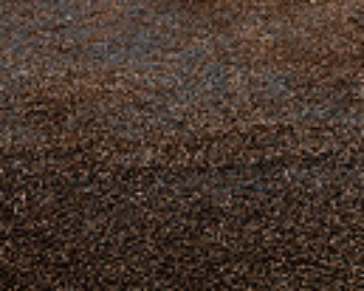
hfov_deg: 19.5
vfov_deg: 13.1
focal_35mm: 98
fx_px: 1055
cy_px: -333
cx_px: 113
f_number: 4.5
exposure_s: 1/1250
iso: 250
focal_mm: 30
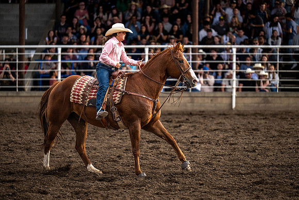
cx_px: 155
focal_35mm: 187
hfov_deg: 11.0
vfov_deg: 7.4
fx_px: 1553
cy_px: 89
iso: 1250
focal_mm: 165
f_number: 2.8
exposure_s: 1/8000
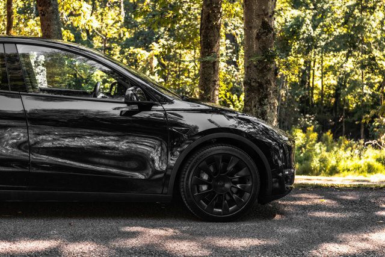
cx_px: 192
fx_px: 749
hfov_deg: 28.8
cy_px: 128
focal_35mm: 70
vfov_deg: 19.5
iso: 800
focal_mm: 70
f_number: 5
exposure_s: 1/400
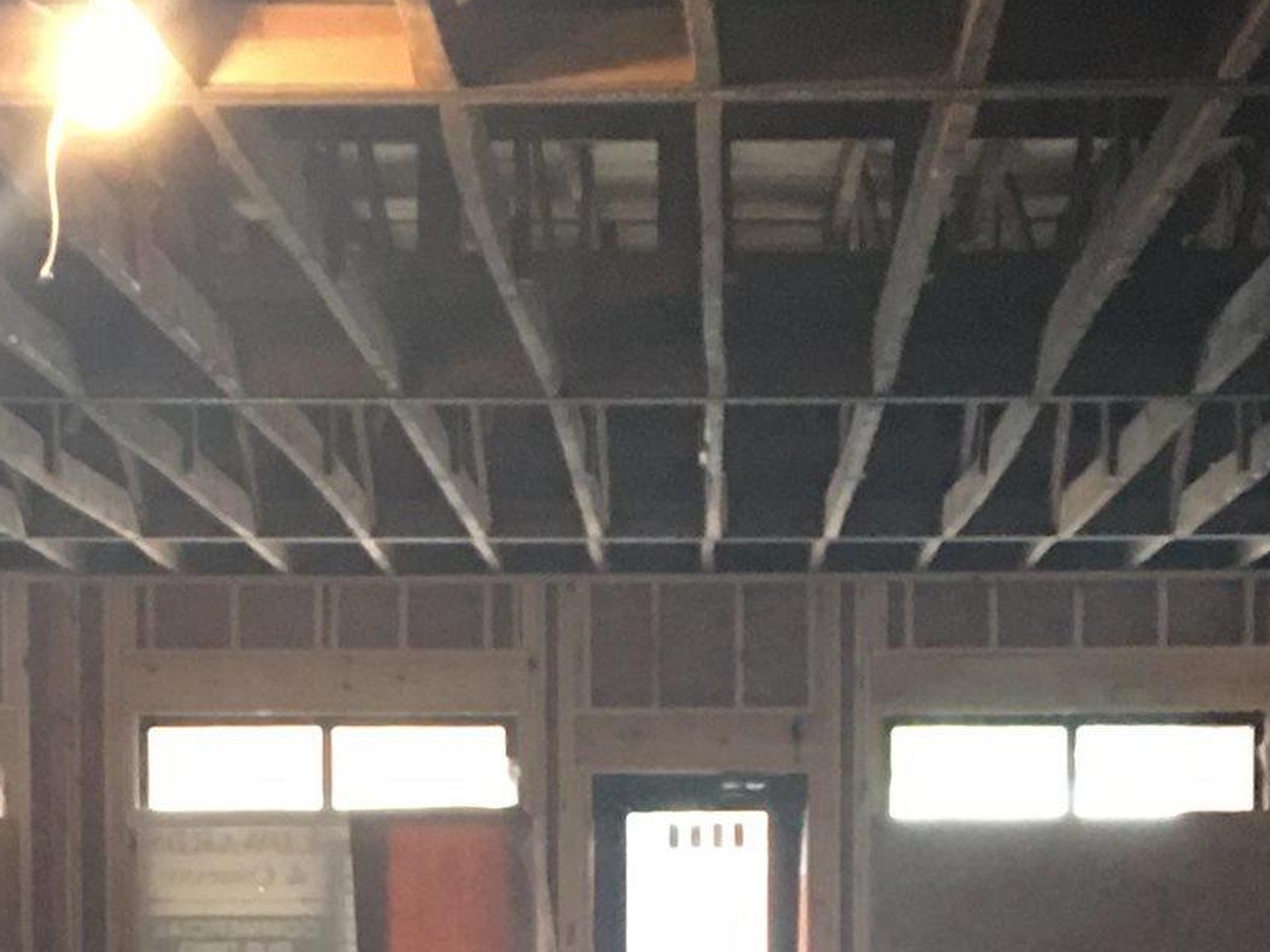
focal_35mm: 111
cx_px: 501
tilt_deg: -3.0
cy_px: 1230
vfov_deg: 12.9
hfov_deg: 17.7
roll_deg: +0.0
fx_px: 4072
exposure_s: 1/4
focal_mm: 4.15
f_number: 2.2
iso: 100
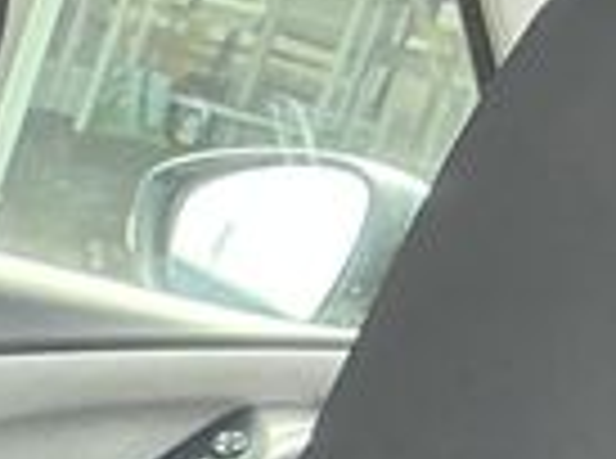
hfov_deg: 10.0
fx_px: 2911
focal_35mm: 164
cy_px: 1314
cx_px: -1034
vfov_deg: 7.9
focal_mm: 3
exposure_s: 1/81
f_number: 1.8
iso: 64
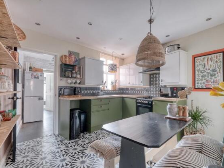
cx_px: 123
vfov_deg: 74.7
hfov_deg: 90.7
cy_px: 87
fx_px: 110
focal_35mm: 17
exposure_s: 2
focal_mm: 10
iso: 160
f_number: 8
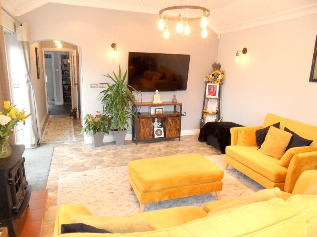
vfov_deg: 56.8
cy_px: 118
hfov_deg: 71.6
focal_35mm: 24
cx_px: 158
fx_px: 220
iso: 200
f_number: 3.2
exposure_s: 1/30
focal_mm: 3.9
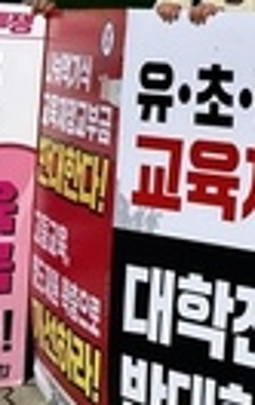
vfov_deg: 21.1
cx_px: 458
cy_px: 26
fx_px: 1063
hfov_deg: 12.5
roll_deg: -0.4
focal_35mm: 96
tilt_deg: +0.6
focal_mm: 6.86
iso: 80
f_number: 1.78
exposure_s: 1/9709
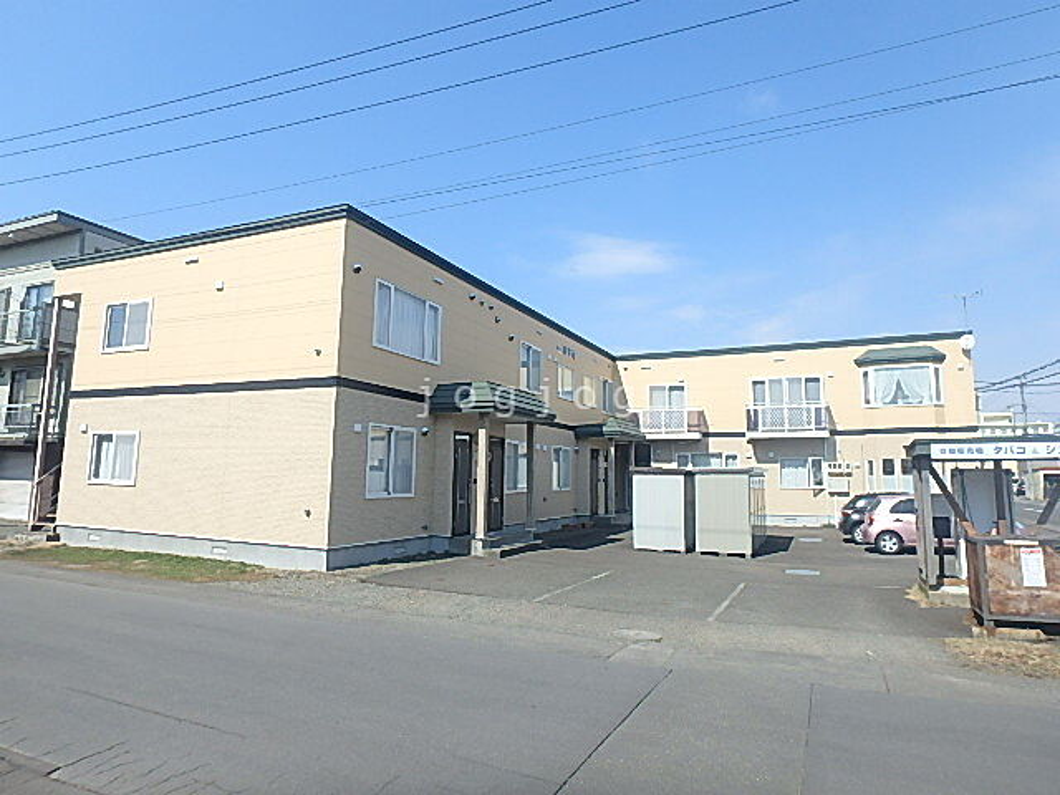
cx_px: 530
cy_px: 398
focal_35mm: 21
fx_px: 643
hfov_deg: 79.0
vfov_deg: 63.4
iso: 125
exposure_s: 1/1000
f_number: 3.5
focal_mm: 3.7
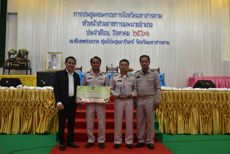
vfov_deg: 38.4
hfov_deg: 55.1
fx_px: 220
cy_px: 77
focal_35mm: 34
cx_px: 115
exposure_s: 1/40
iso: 800
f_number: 3.8
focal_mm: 23
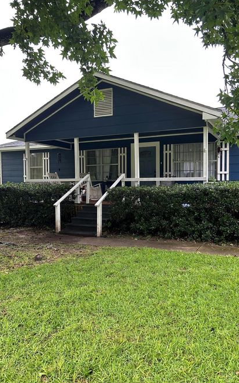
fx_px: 292
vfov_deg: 66.5
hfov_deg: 44.4
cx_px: 136
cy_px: 189
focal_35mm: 28
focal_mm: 5.7
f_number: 1.5
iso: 40
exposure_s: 1/121
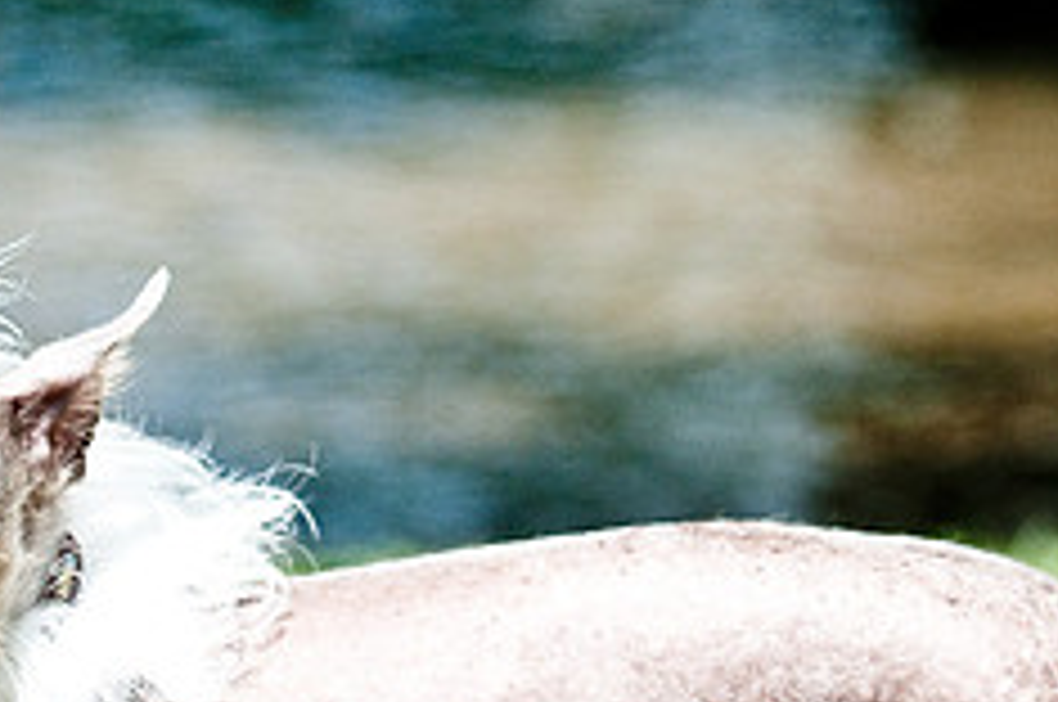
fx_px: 7601
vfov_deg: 5.3
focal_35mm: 259
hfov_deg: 8.0
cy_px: 659
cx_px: 374
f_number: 2.8
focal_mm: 70
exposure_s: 1/4000
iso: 200
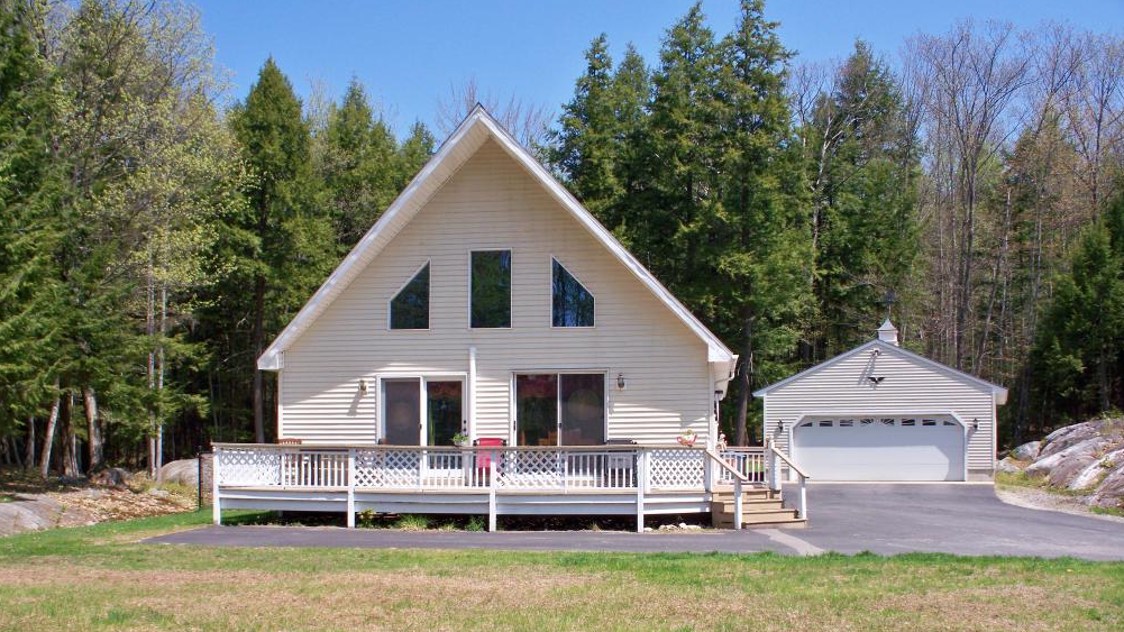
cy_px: 427
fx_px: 1162
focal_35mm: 39
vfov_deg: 30.2
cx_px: 552
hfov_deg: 51.6
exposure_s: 1/500
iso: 100
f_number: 4.8
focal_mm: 7.54
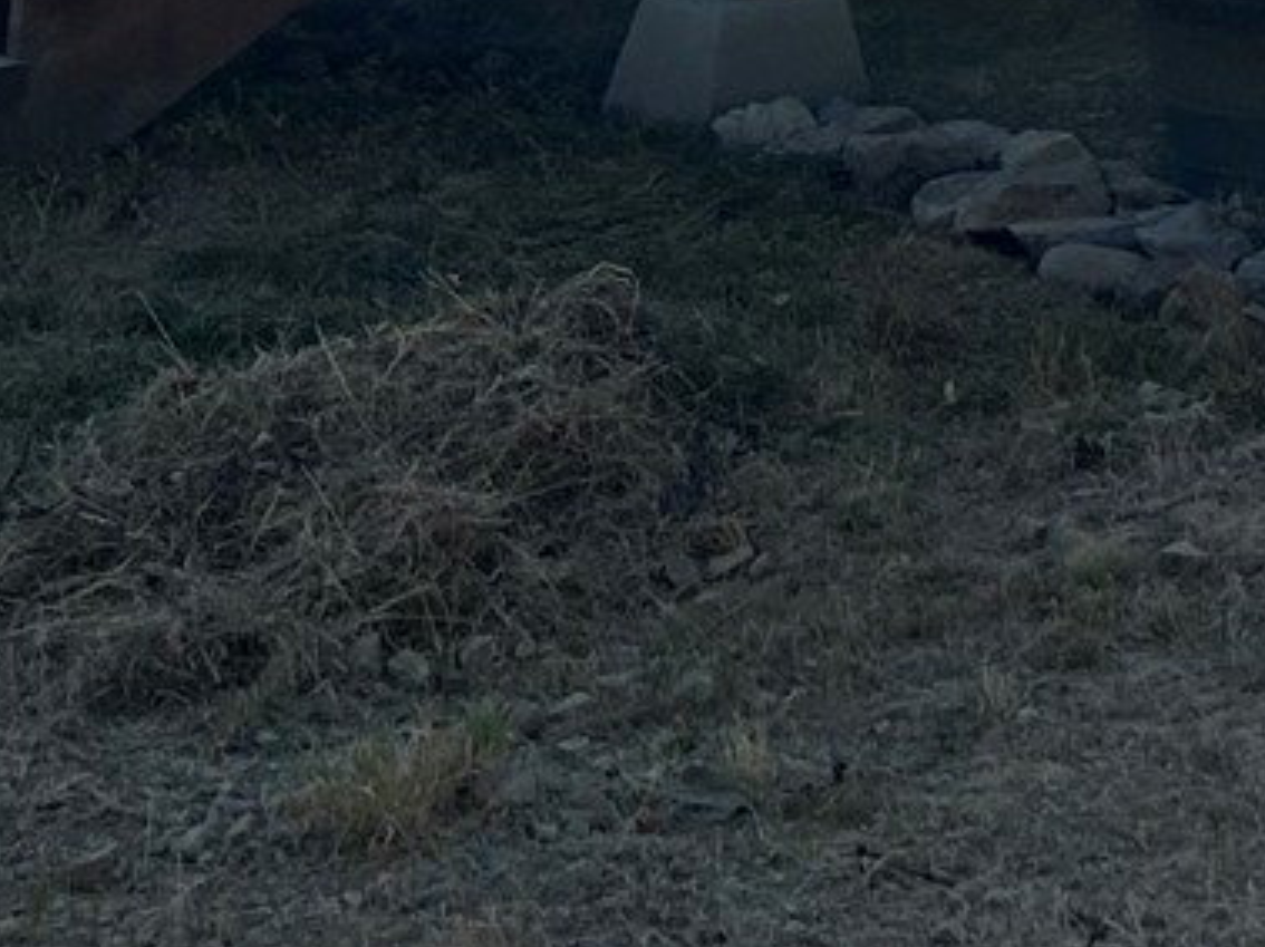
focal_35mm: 141
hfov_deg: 12.5
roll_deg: -0.4
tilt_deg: +5.5
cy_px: -1576
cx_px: 2443
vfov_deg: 9.1
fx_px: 5149
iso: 50
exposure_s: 1/5319
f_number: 1.5
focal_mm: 5.7
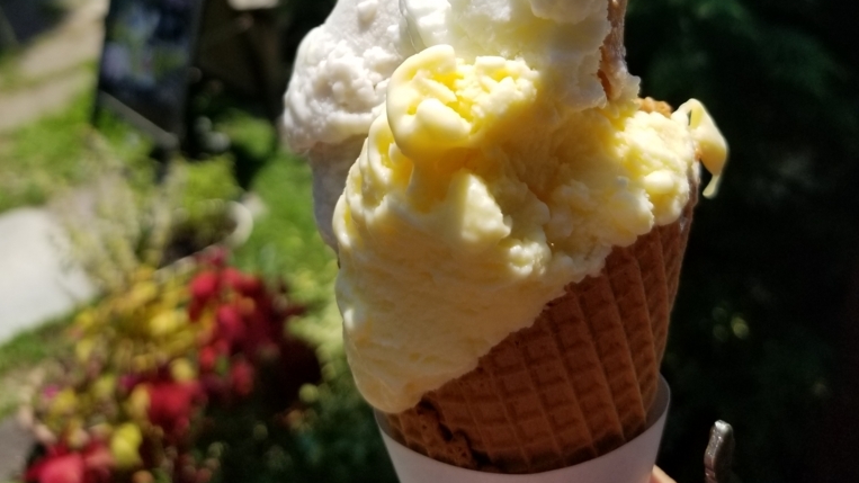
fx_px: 865
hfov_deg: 52.8
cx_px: 430
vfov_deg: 28.6
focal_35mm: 38
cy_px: -35
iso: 50
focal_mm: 4.25
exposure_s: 1/2448
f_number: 1.7
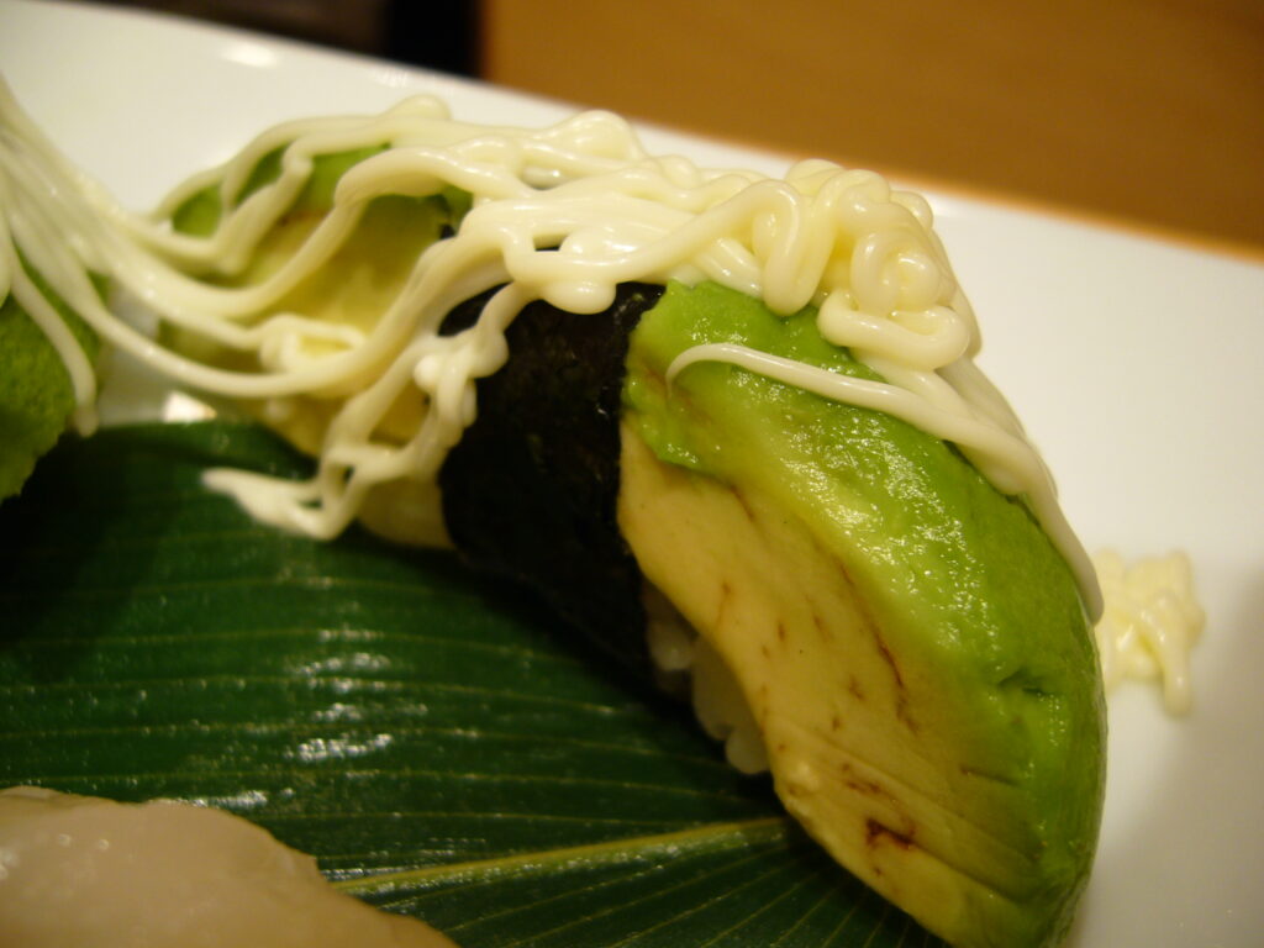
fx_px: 1278
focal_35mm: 35
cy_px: 474
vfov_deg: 40.7
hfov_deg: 52.6
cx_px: 632
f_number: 2.8
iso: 100
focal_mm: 5.8
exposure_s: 1/30
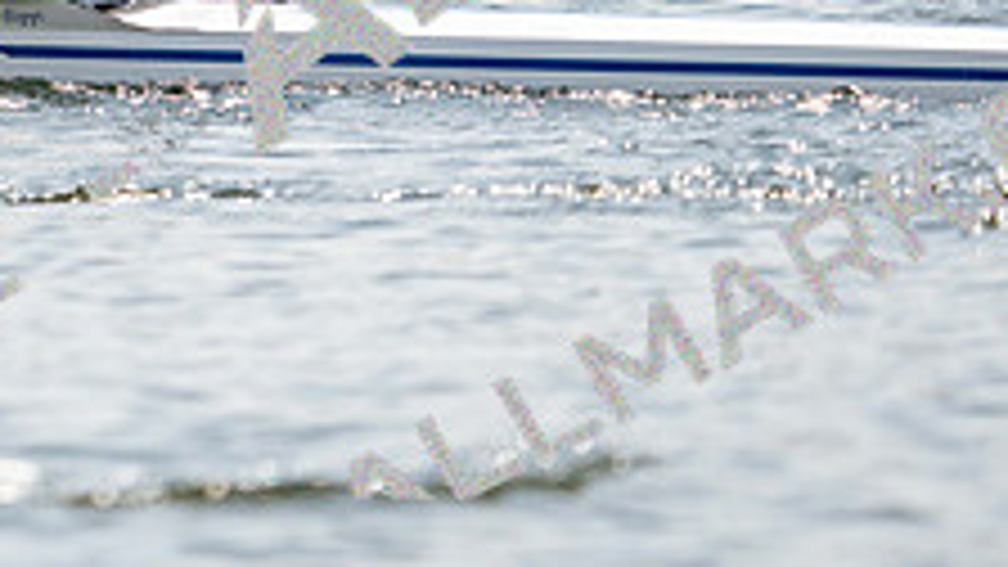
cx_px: -153
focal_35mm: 794
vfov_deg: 1.5
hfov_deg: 2.7
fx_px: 21222
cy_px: -272
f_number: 5.6
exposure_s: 1/1600
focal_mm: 293
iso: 250
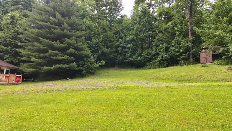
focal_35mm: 31
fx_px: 191
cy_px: 59
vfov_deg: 37.8
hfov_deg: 62.6
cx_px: 115
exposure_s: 1/176
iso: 20
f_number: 1.8
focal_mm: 3.99
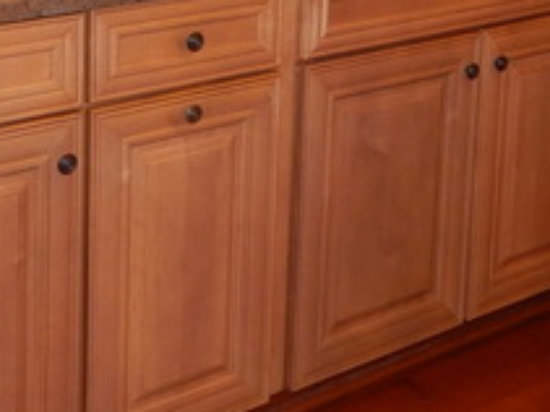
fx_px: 1207
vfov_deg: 18.2
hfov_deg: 25.7
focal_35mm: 76
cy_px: -107
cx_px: 268
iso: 200
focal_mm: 4.5
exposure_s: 1/30
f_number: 3.1
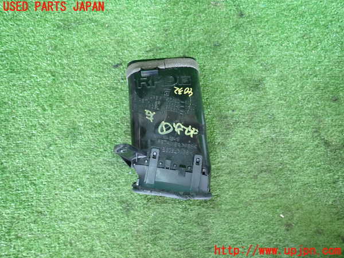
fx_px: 248
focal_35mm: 25
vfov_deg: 54.9
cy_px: 129
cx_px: 172
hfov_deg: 69.4
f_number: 2
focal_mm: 4.5
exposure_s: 1/40
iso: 200
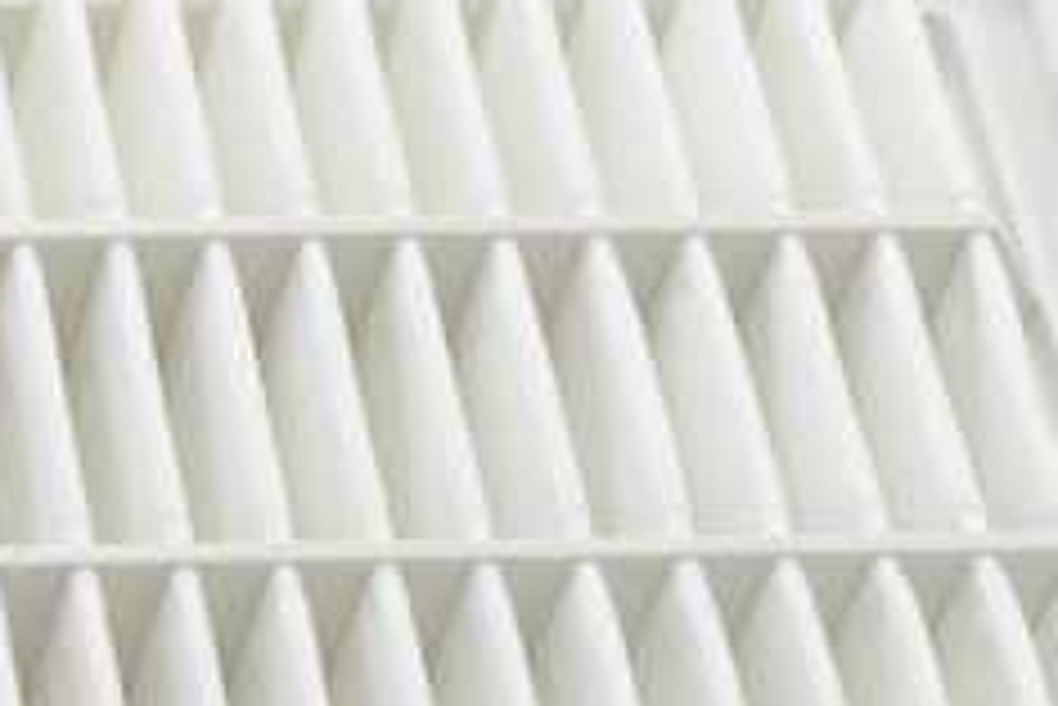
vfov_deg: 6.5
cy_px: 133
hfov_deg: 9.2
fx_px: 6263
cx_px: -833
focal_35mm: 213
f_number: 4.5
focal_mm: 50
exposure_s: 1/80
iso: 100
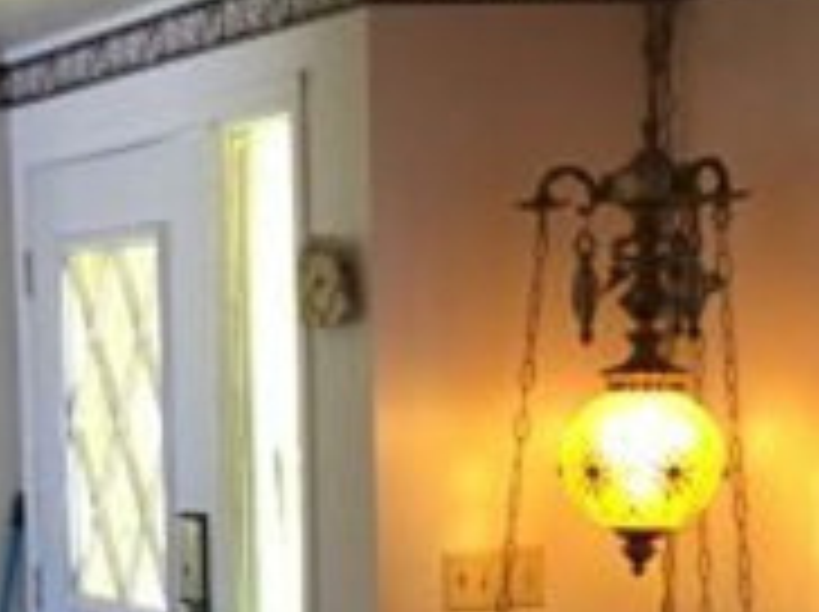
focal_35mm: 102
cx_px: -306
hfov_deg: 17.8
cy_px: 544
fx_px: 2410
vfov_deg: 14.3
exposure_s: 1/30
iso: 125
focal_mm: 4.15
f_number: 2.2
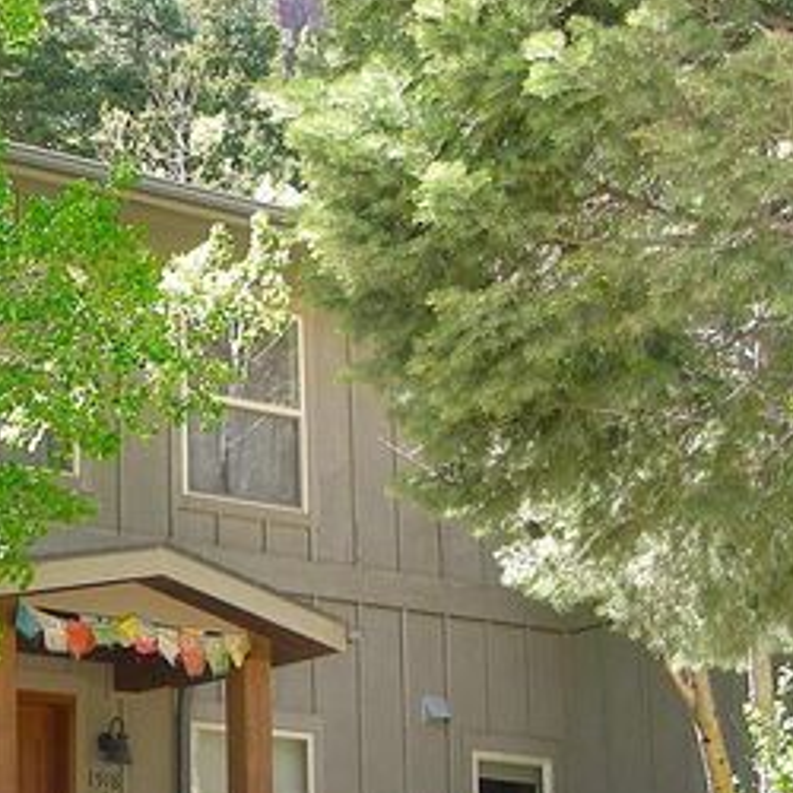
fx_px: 2203
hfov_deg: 19.9
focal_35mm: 85
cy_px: 573
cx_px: 29
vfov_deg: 20.3
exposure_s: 1/84.6
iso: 50
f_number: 3.5
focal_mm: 8
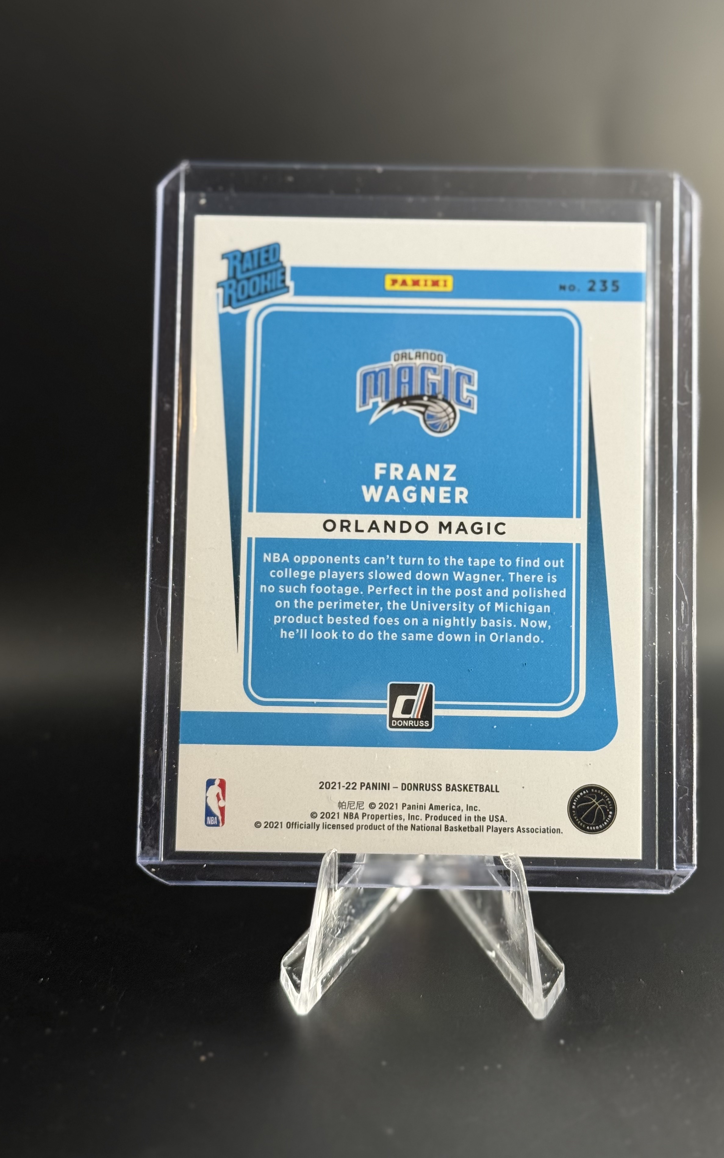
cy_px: 583
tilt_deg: -18.6
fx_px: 1705
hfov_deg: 23.9
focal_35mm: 54
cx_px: 432
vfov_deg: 37.5
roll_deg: -1.2
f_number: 1.78
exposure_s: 1/60
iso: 160
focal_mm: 6.76
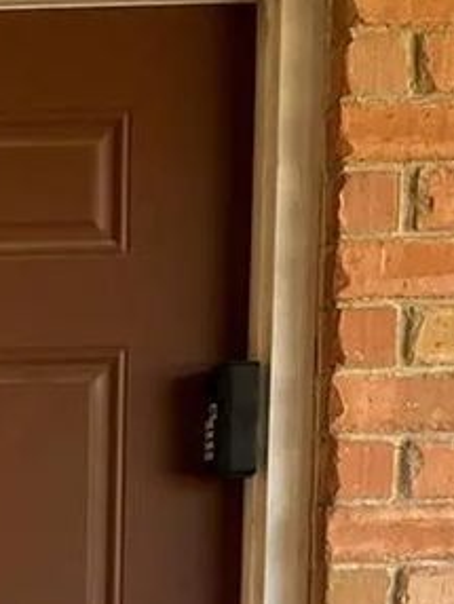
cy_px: 892
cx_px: -222
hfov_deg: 11.5
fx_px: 2165
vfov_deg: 14.8
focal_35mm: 124
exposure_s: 1/121
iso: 80
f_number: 1.8
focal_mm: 4.25
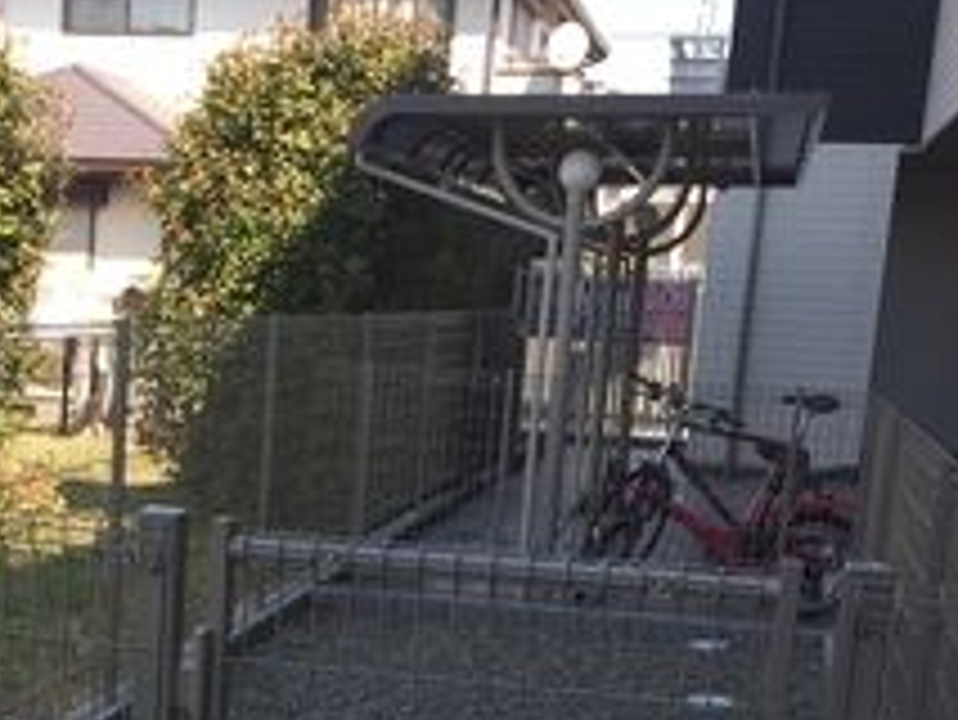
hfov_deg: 28.0
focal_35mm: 68
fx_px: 1883
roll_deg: -3.3
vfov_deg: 20.9
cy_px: 722
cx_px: 193
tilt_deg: -15.0
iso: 32
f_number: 2.2
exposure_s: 1/520
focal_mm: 4.15
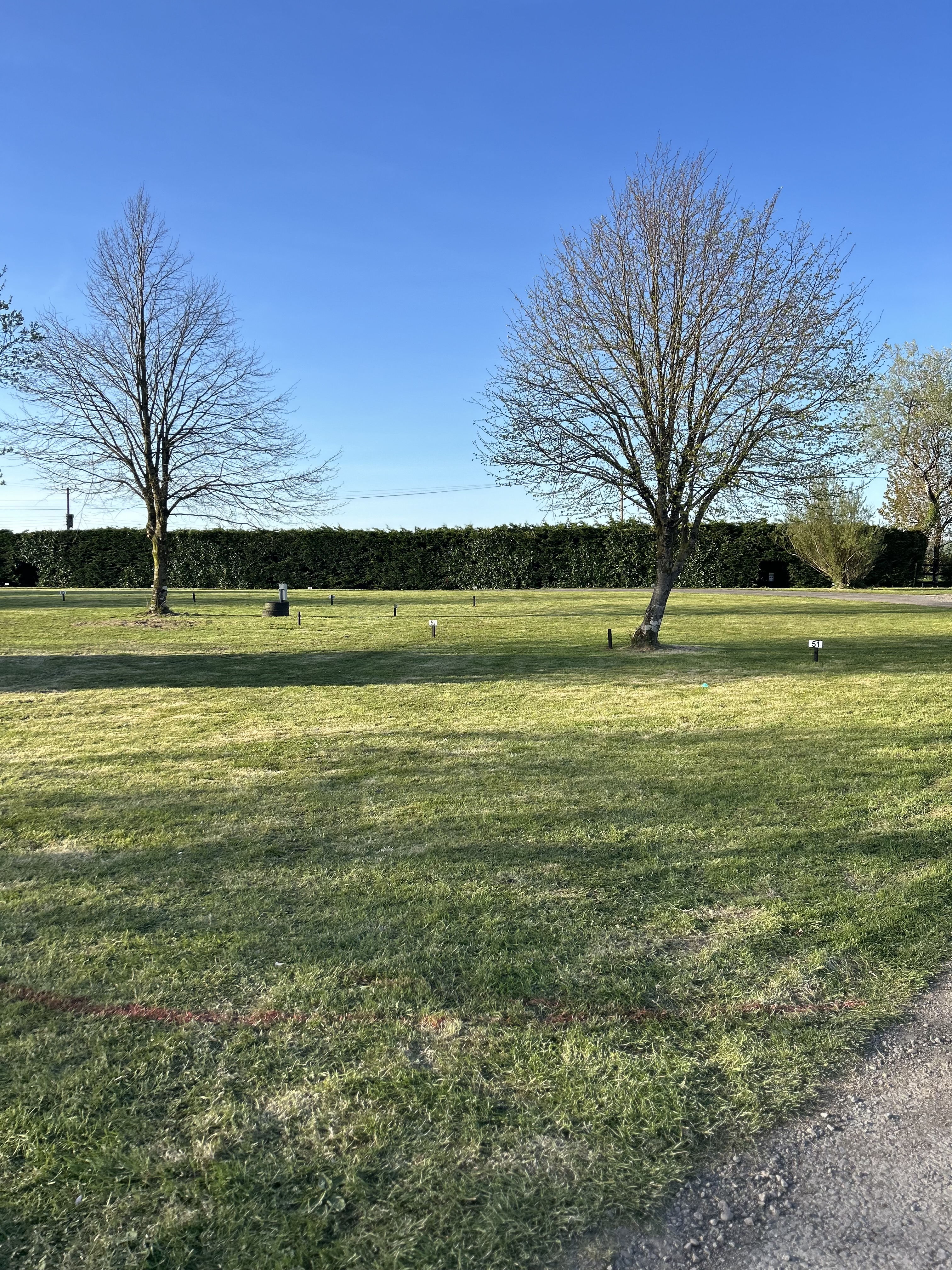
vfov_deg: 67.3
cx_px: 476
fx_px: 953
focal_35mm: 26
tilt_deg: -5.1
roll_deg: +0.6
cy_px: 635
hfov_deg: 53.1
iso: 50
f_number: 1.5
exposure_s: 1/1808
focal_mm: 5.7
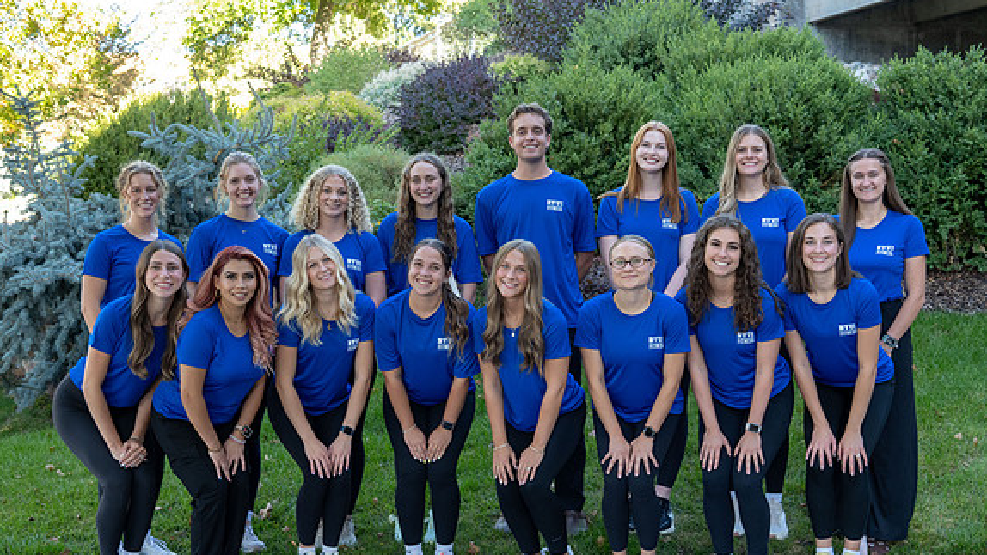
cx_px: 468
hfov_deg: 42.9
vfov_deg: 24.9
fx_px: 1256
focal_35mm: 48
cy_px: 293
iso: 500
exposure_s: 1/125
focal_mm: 40
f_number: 4
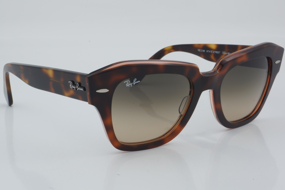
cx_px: 143
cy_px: 96
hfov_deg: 26.7
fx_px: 602
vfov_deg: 17.9
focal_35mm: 76
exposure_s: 1/4
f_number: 29
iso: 100
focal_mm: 50
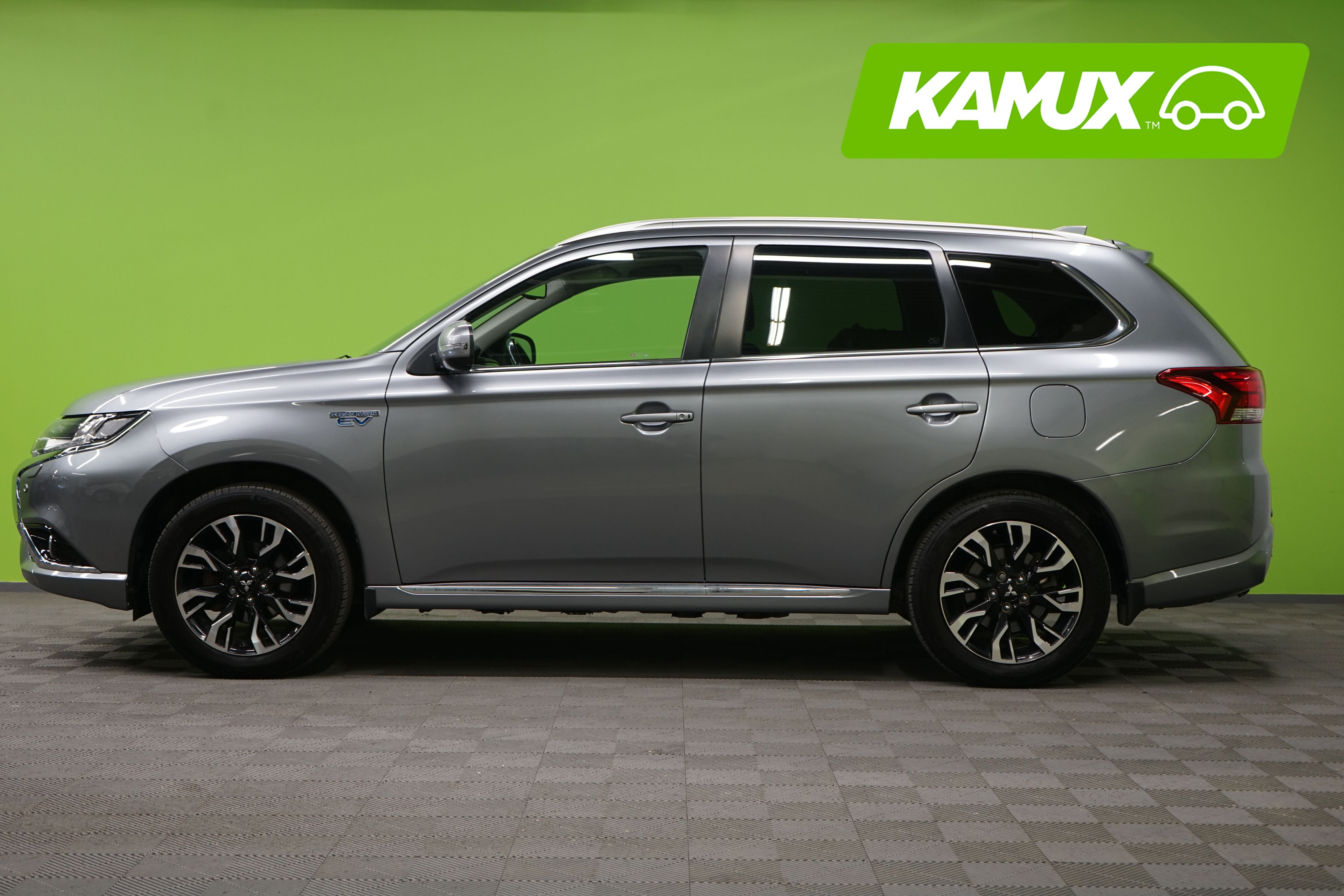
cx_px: 672
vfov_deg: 27.5
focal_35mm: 49
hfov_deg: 40.3
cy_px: 448
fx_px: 1829
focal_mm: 49
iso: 640
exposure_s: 1/50
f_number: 5
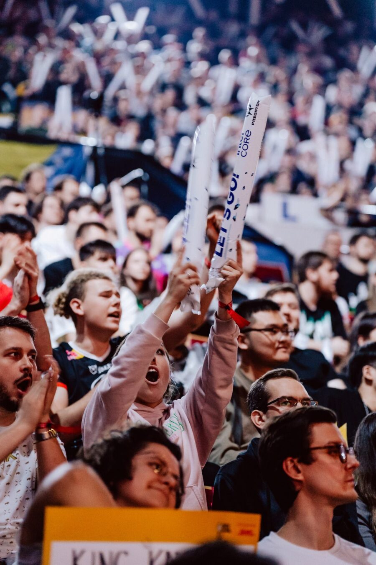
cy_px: 282
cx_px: 188
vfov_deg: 19.8
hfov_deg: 13.3
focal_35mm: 103
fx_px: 1614
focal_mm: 103
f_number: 2.8
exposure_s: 1/100
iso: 4000
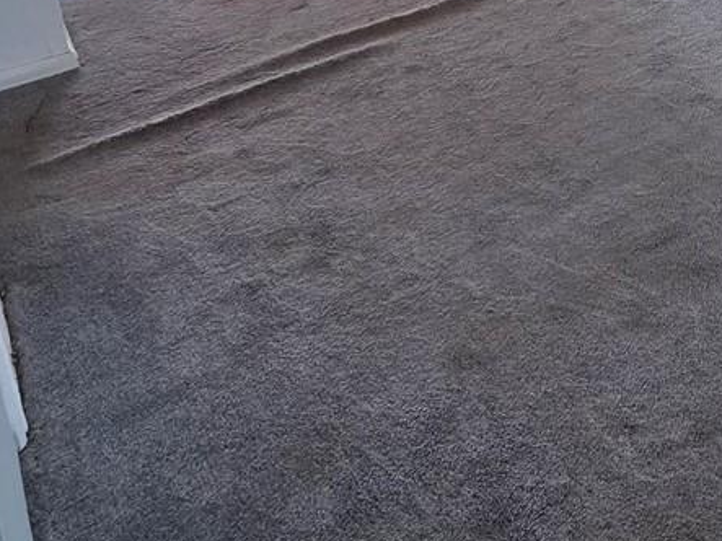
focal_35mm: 47
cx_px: 1028
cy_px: -246
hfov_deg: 29.0
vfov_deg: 24.7
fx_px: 980
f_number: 1.9
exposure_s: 1/120
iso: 125
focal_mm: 2.2
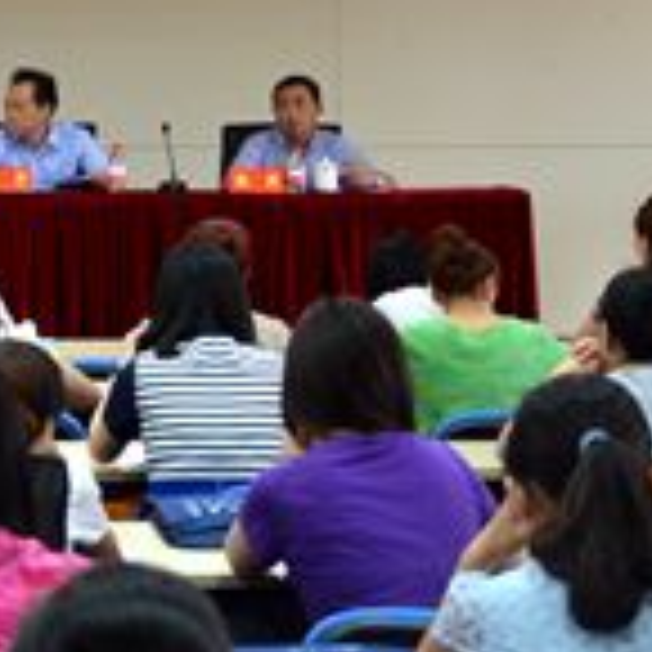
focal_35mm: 132
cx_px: -225
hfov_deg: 12.7
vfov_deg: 13.2
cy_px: 254
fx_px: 2813
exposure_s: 1/30
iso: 800
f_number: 4.2
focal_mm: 30
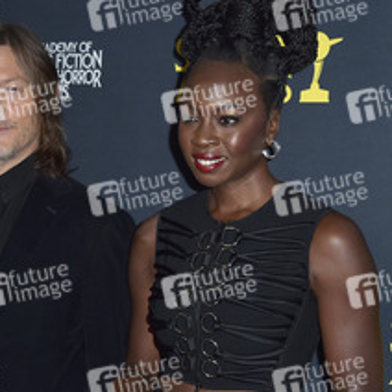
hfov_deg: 17.6
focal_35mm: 99
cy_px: 240
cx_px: 159
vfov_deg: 17.5
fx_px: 1268
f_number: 6.3
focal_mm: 55
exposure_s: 1/250
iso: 250
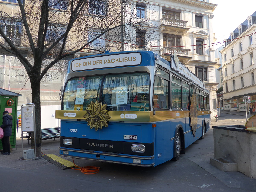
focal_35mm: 29
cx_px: 128
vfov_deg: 48.2
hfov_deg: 61.7
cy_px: 96
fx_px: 214
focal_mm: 6
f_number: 2.8
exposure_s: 1/160
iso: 80
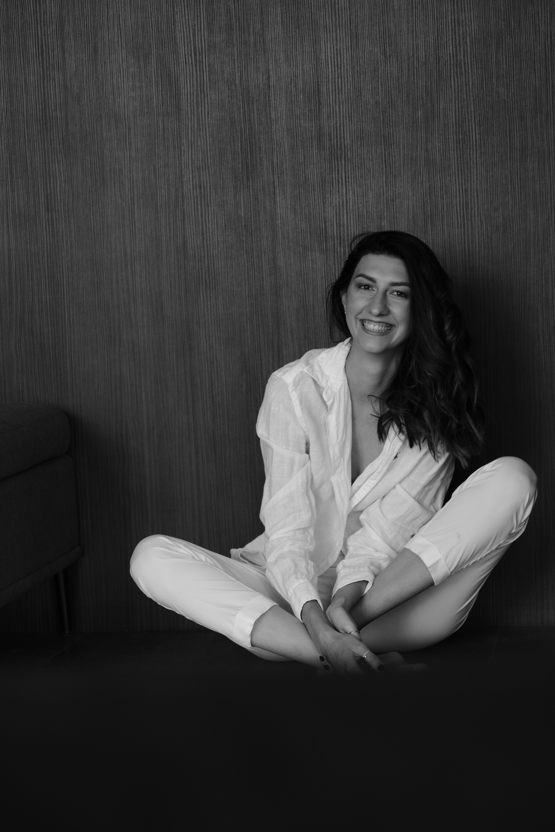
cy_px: 416
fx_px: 1734
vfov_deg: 27.0
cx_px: 278
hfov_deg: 18.2
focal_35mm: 75
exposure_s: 1/100
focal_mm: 50
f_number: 2.8
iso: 1000
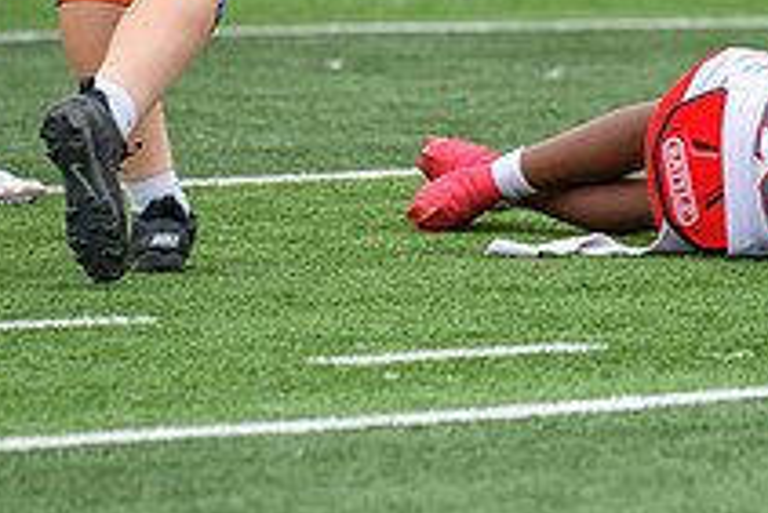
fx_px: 15818
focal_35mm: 741
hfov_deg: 2.8
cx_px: 830
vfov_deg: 1.9
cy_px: 35
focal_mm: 270
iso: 160
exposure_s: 1/800
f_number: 3.5
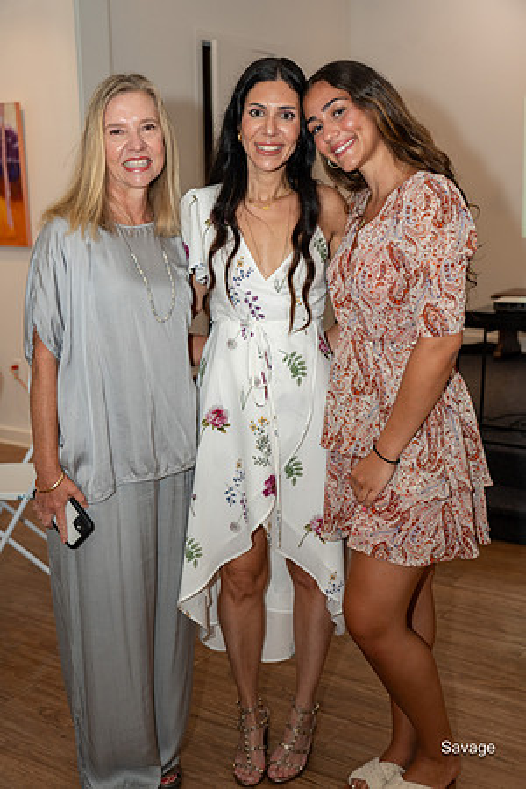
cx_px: 263
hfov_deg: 31.2
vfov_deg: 45.4
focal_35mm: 43
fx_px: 942
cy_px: 394
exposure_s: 1/250
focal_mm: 43
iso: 800
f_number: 4
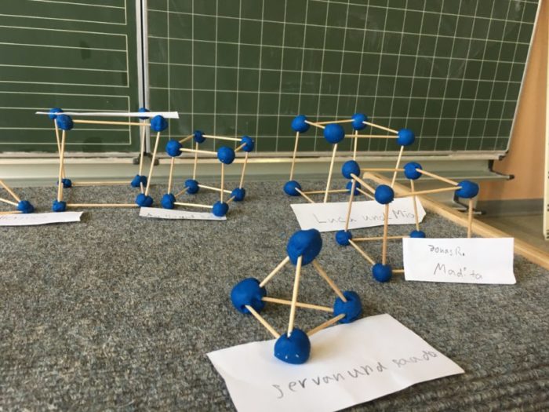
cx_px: 274
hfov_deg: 61.7
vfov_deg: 48.2
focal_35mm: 29
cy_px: 206
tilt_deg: -18.3
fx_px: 460
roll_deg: -5.5
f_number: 2.2
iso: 50
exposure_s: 1/33
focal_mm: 4.15
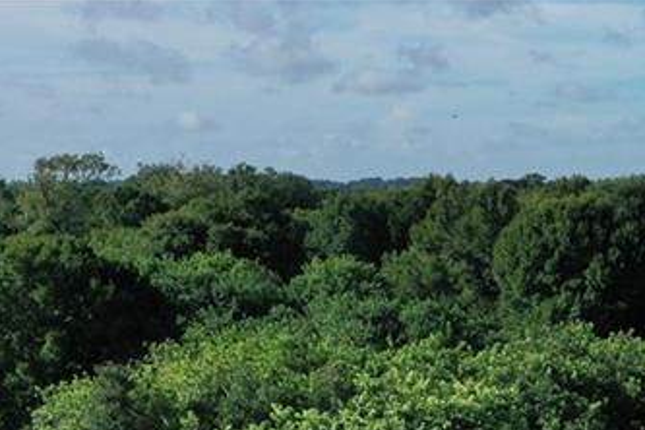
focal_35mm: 86
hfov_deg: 21.4
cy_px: 656
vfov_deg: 14.7
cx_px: 835
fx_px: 1541
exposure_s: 1/640
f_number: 6.3
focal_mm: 10.26
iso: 100
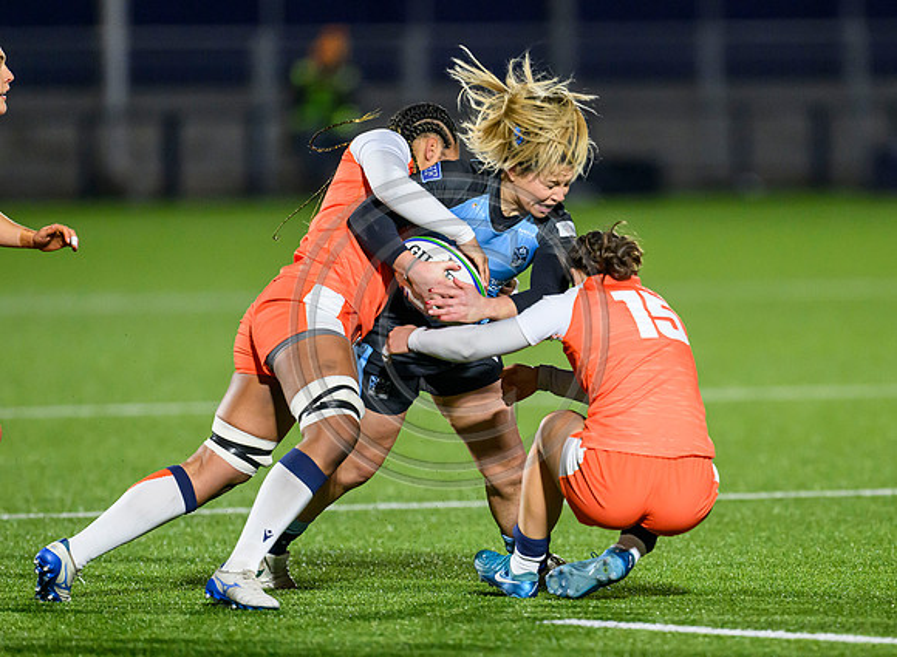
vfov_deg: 2.5
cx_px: 618
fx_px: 14864
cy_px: 393
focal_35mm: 578
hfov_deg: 3.5
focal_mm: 400
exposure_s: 1/1000
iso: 5000
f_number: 2.8
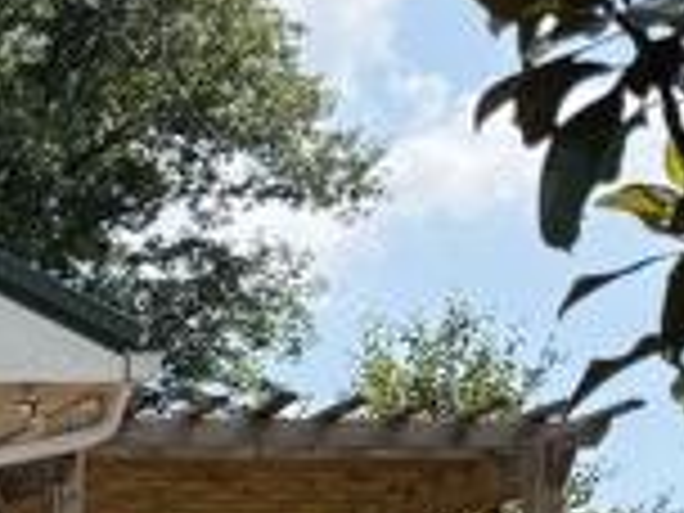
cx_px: -1377
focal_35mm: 162
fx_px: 3201
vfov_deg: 8.6
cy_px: 1080
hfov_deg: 9.5
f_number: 1.78
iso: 100
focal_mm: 6.76
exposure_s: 1/3584
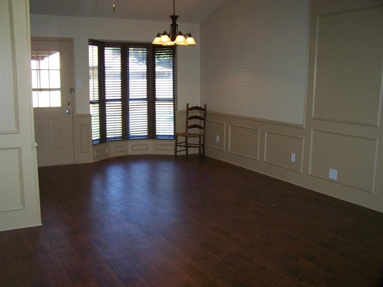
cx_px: 192
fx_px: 421
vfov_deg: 37.7
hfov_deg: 49.0
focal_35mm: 38
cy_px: 144
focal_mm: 6.3
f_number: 2.8
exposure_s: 1/60
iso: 160
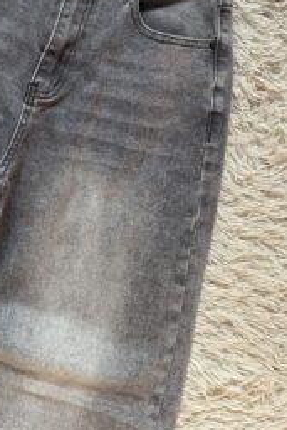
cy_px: 158
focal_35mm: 39
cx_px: 40
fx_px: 466
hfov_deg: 32.9
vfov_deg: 49.0
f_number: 1.78
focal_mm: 6.76
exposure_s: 1/121
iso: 64
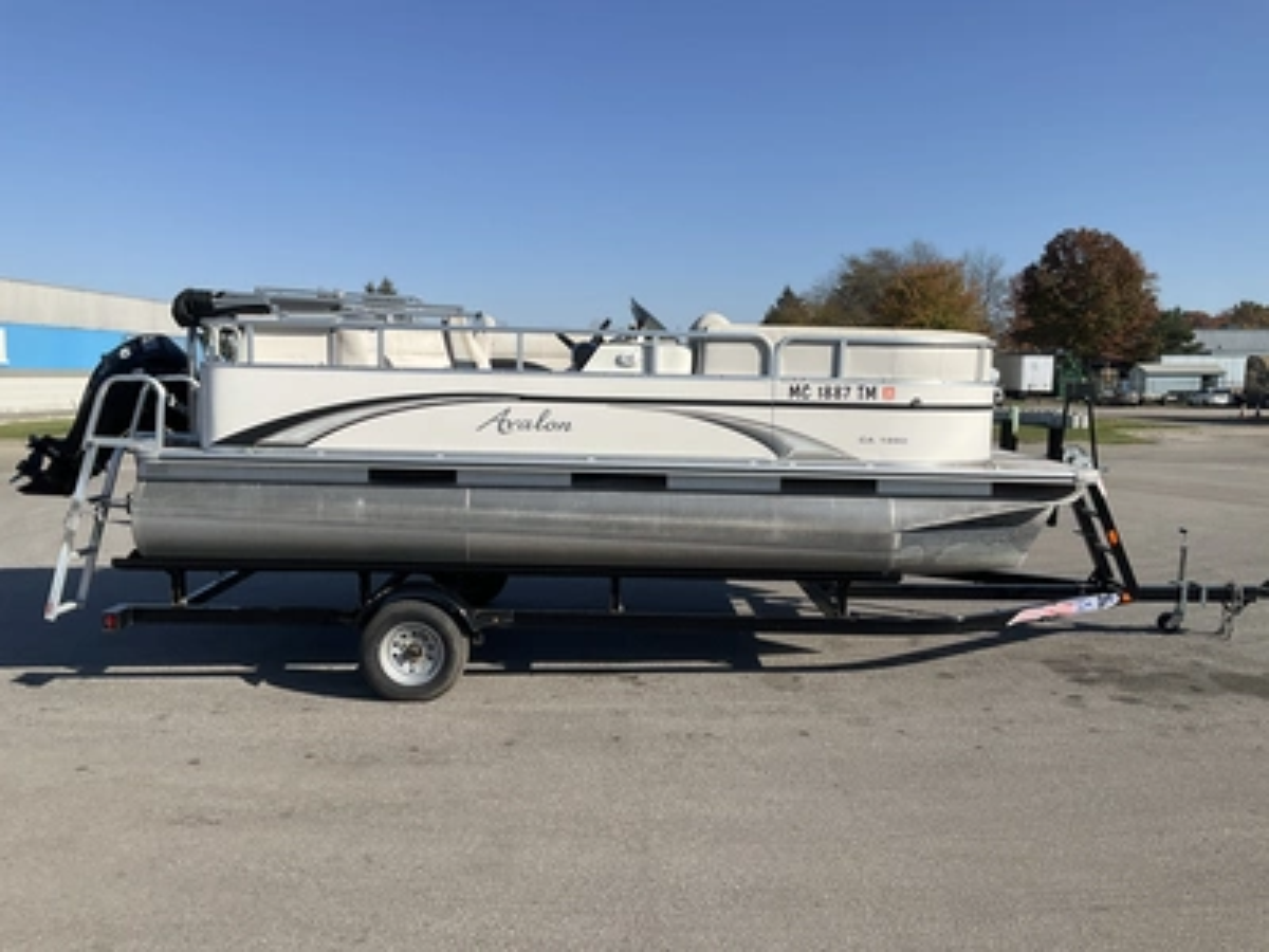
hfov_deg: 61.7
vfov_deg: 48.2
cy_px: 476
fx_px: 1063
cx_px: 634
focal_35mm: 29
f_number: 1.8
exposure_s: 1/2320
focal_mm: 3
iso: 25
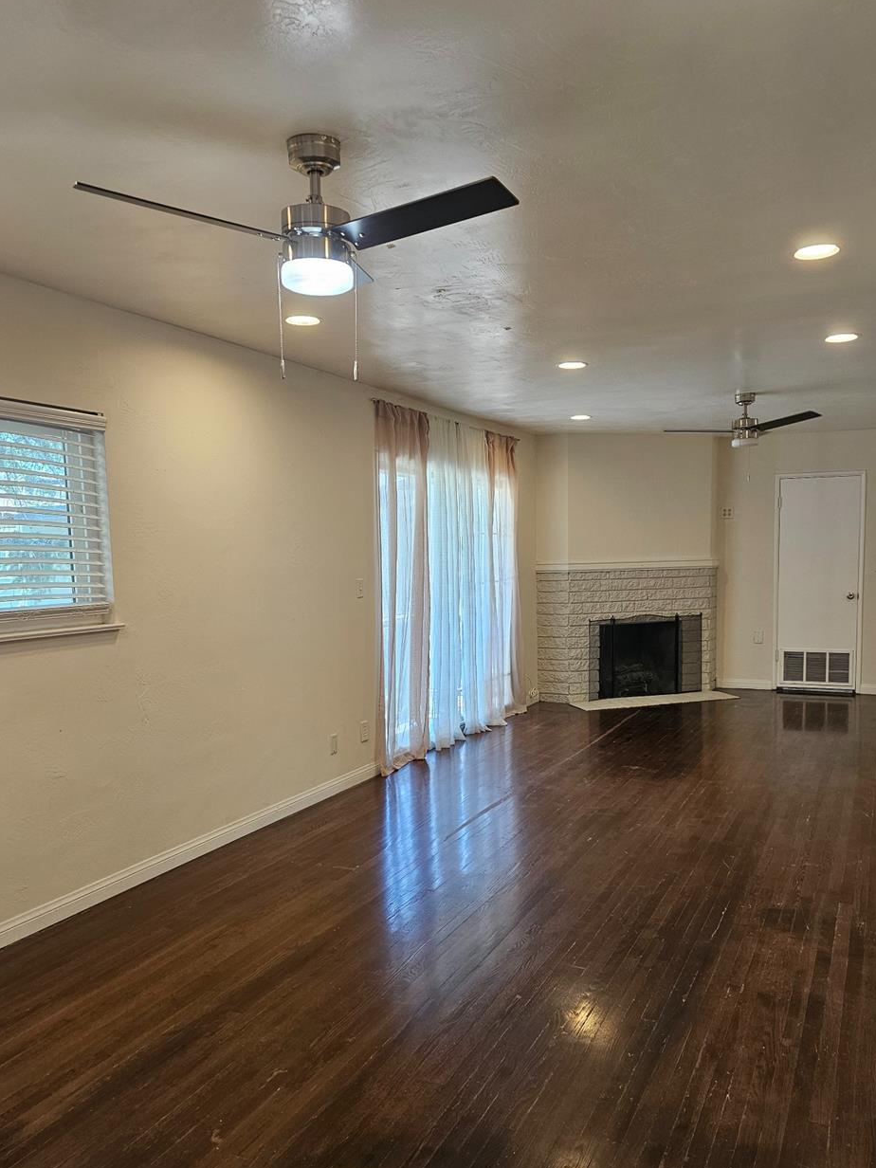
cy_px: 641
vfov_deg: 63.3
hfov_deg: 49.6
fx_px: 945
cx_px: 487
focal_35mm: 28
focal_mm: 6.3
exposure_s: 1/120
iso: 125
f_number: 1.7
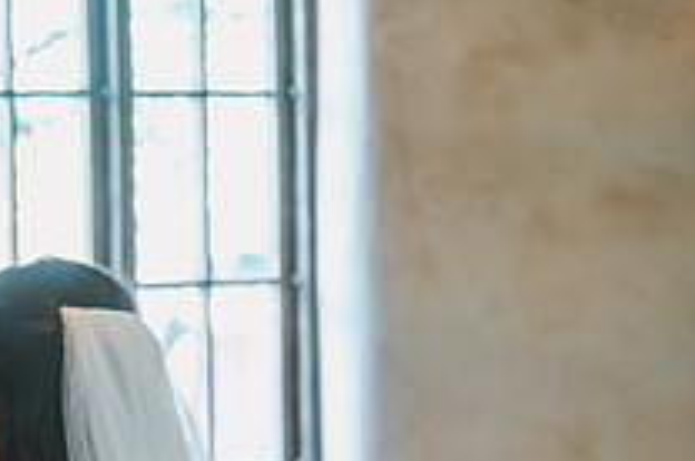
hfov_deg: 12.5
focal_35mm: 159
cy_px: 631
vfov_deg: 8.5
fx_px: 3065
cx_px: -247
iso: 1600
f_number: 2.8
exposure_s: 1/200
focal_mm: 57
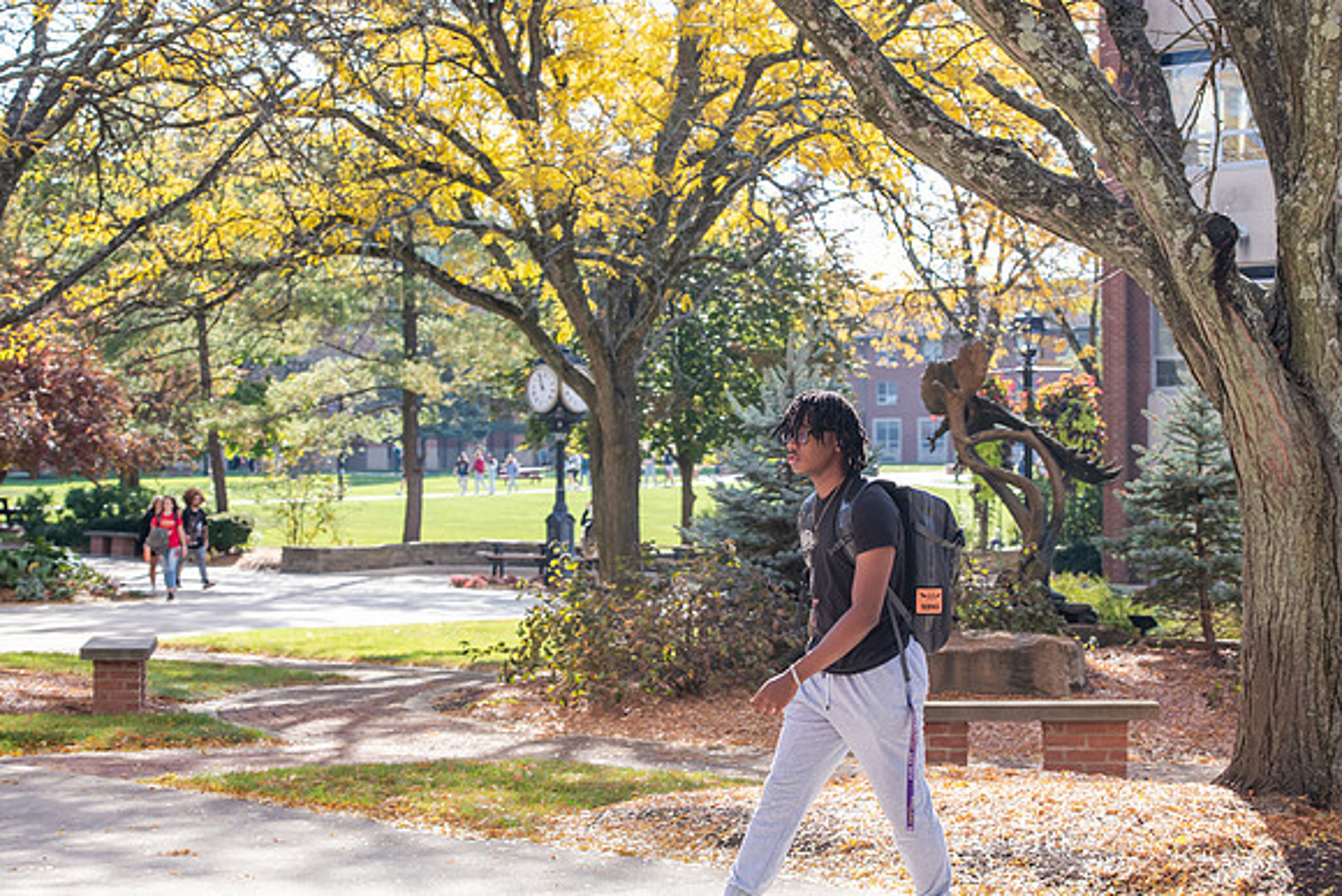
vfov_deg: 19.5
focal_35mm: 70
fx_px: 2610
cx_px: 671
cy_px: 448
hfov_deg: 28.8
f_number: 7.1
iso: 400
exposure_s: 1/250
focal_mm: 70
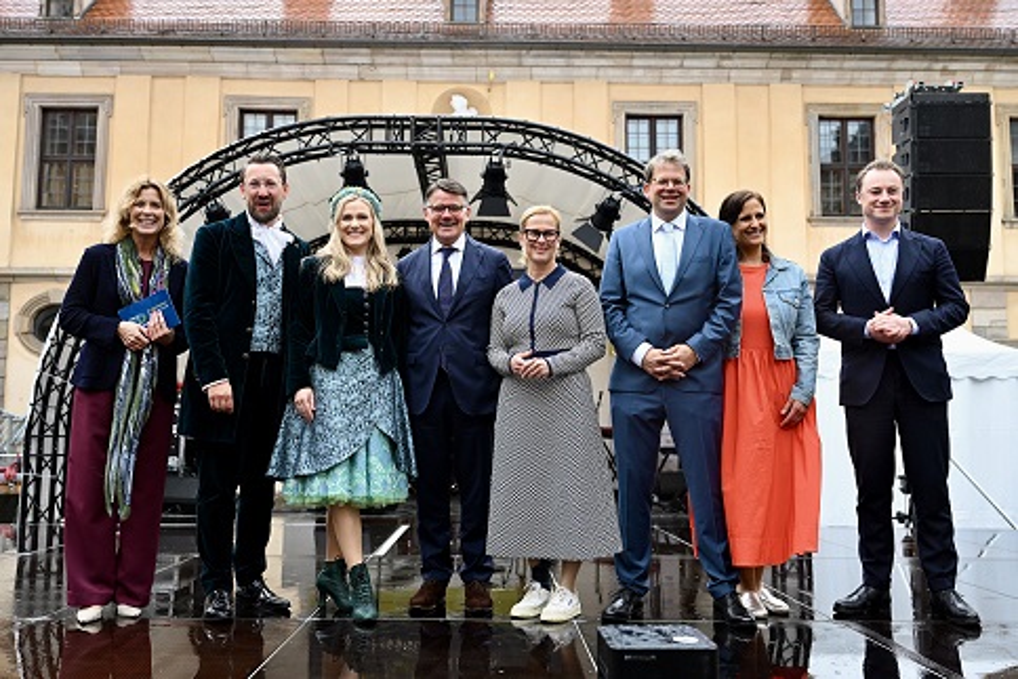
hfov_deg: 54.4
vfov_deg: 37.9
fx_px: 990
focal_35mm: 35
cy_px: 340
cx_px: 509
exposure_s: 1/250
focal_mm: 35
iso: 200
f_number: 3.5
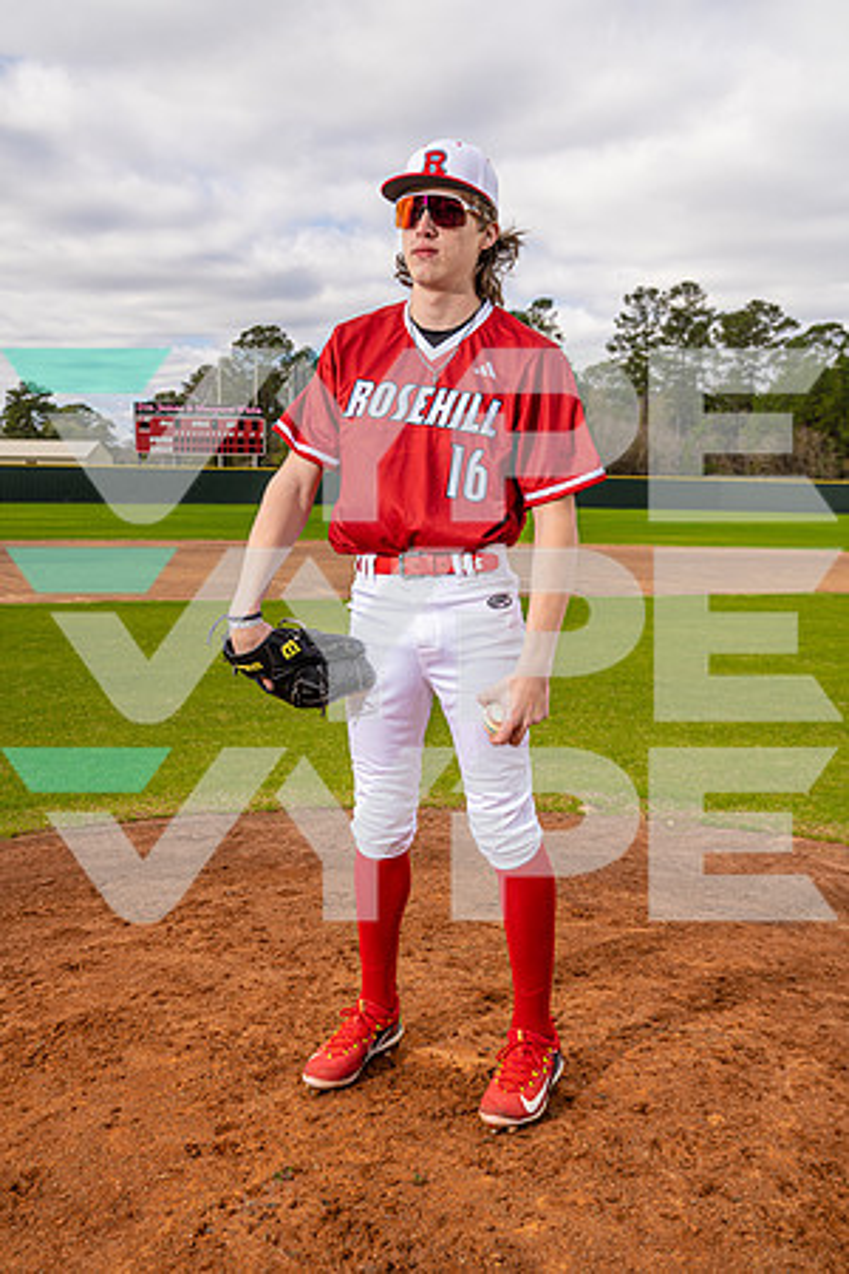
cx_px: 424
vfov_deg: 54.4
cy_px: 637
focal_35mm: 35
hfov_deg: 37.9
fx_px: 1238
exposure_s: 1/250
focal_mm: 35
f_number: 6.3
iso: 100
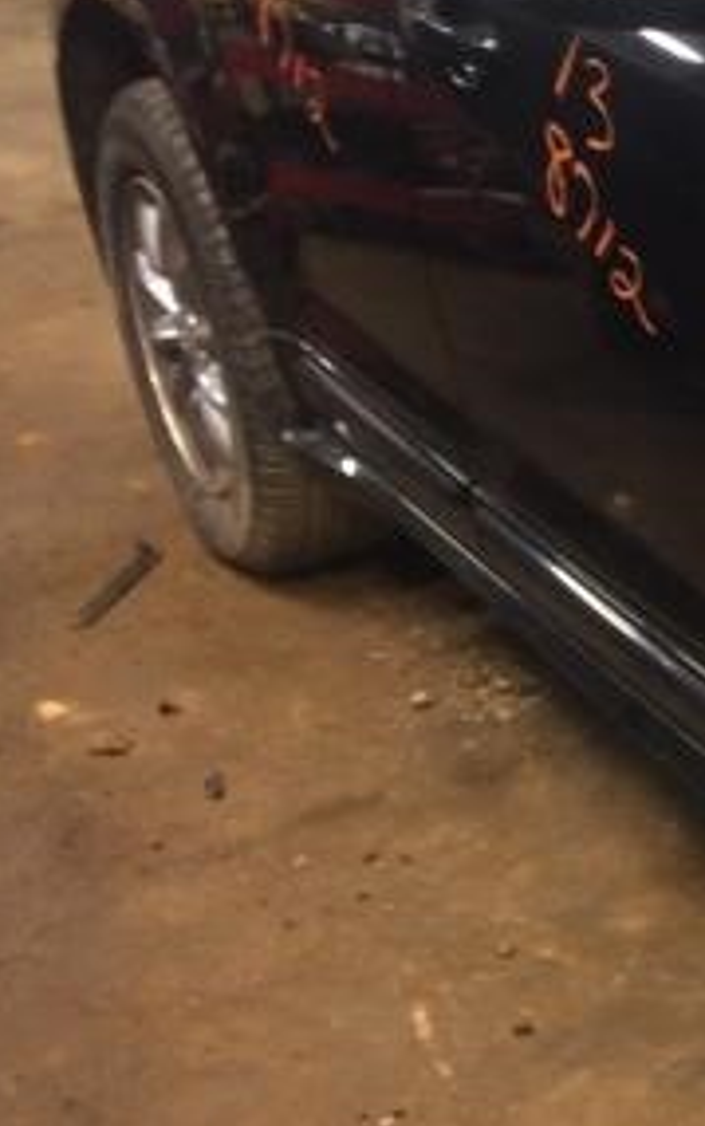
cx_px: 1528
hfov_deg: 12.7
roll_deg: +1.2
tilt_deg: -19.0
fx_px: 2641
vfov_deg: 24.0
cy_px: 461
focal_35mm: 86
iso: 125
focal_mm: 4.15
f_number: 2.2
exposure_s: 1/24
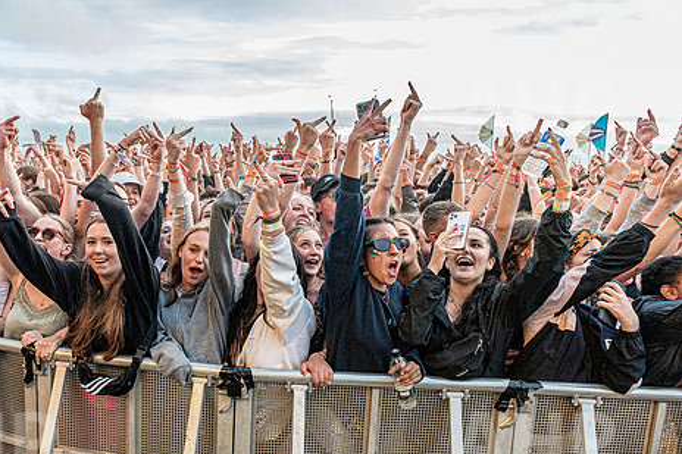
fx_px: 568
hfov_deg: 61.1
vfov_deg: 43.3
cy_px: 282
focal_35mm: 30
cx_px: 257
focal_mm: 24
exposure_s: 1/1000
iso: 3600
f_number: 5.6
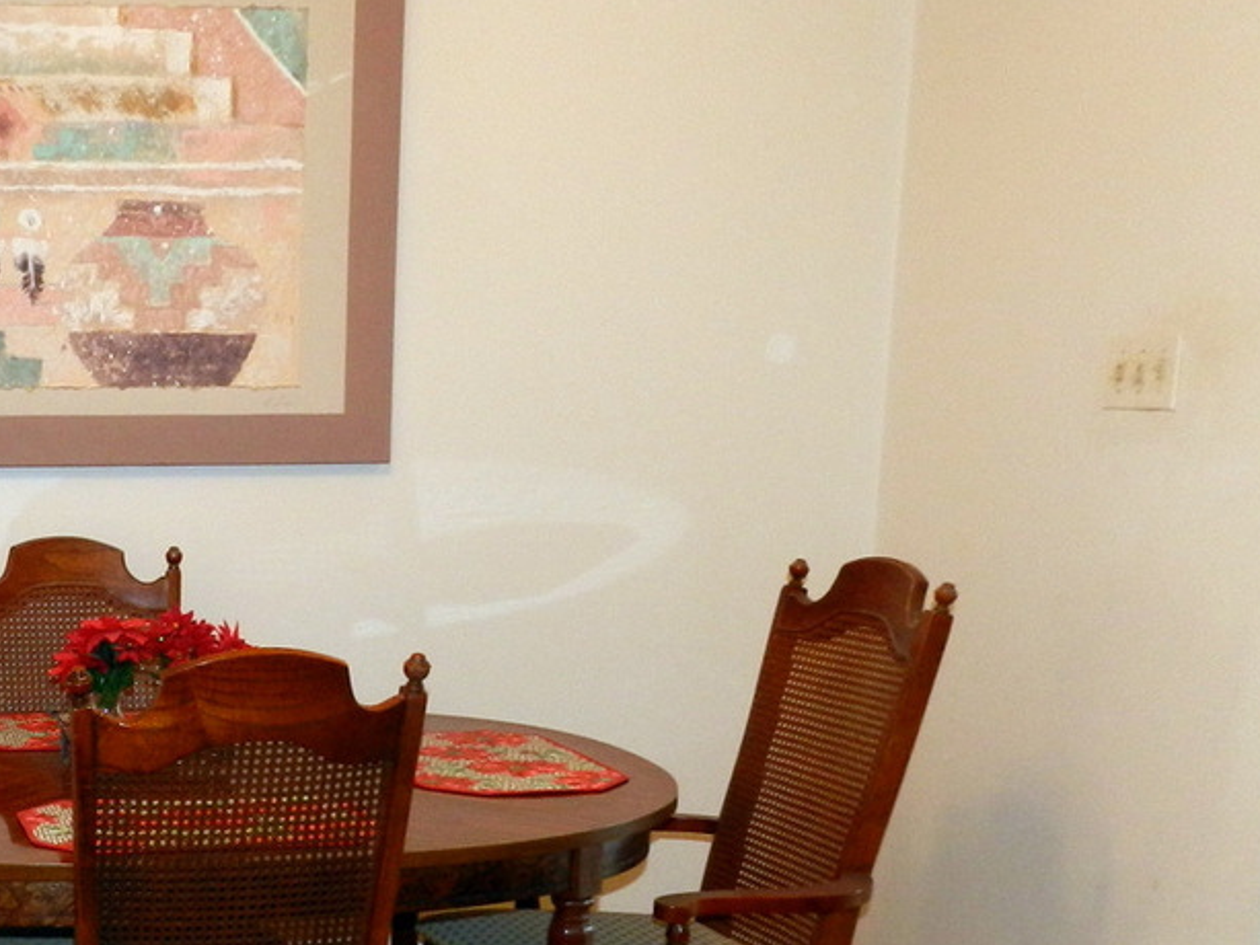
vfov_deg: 26.5
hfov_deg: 32.7
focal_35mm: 54
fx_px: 1966
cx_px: 8
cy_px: 760
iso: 200
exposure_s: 1/30
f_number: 3.4
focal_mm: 4
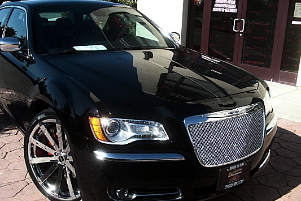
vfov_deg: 29.8
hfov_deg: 43.5
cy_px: 113
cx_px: 133
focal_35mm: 45
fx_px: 376
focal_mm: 6.3
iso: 50
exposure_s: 1/500
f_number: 2.8
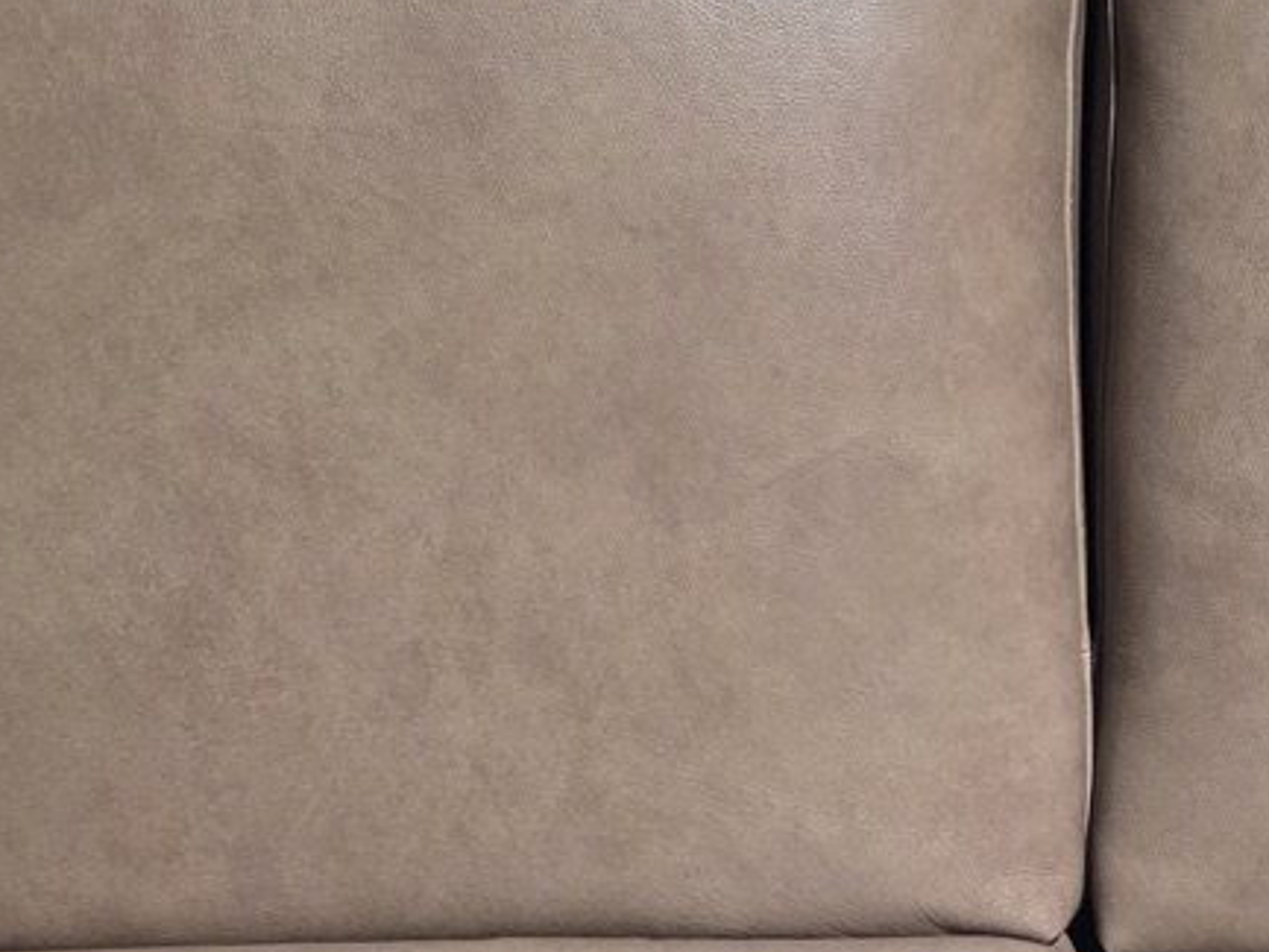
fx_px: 3117
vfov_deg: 16.5
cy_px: 1207
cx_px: 1146
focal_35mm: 85
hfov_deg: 22.4
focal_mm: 6.3
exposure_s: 1/120
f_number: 1.7
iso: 500
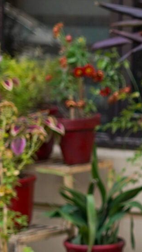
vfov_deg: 8.9
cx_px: 356
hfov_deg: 4.9
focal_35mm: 241
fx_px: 1612
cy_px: 174
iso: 250
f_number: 1.8
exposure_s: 1/250
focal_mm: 50
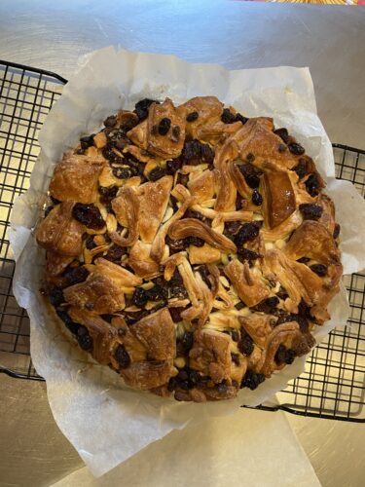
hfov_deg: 53.1
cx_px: 182
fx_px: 366
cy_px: 244
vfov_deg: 67.3
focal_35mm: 26
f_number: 1.8
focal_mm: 4.25
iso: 400
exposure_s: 1/33
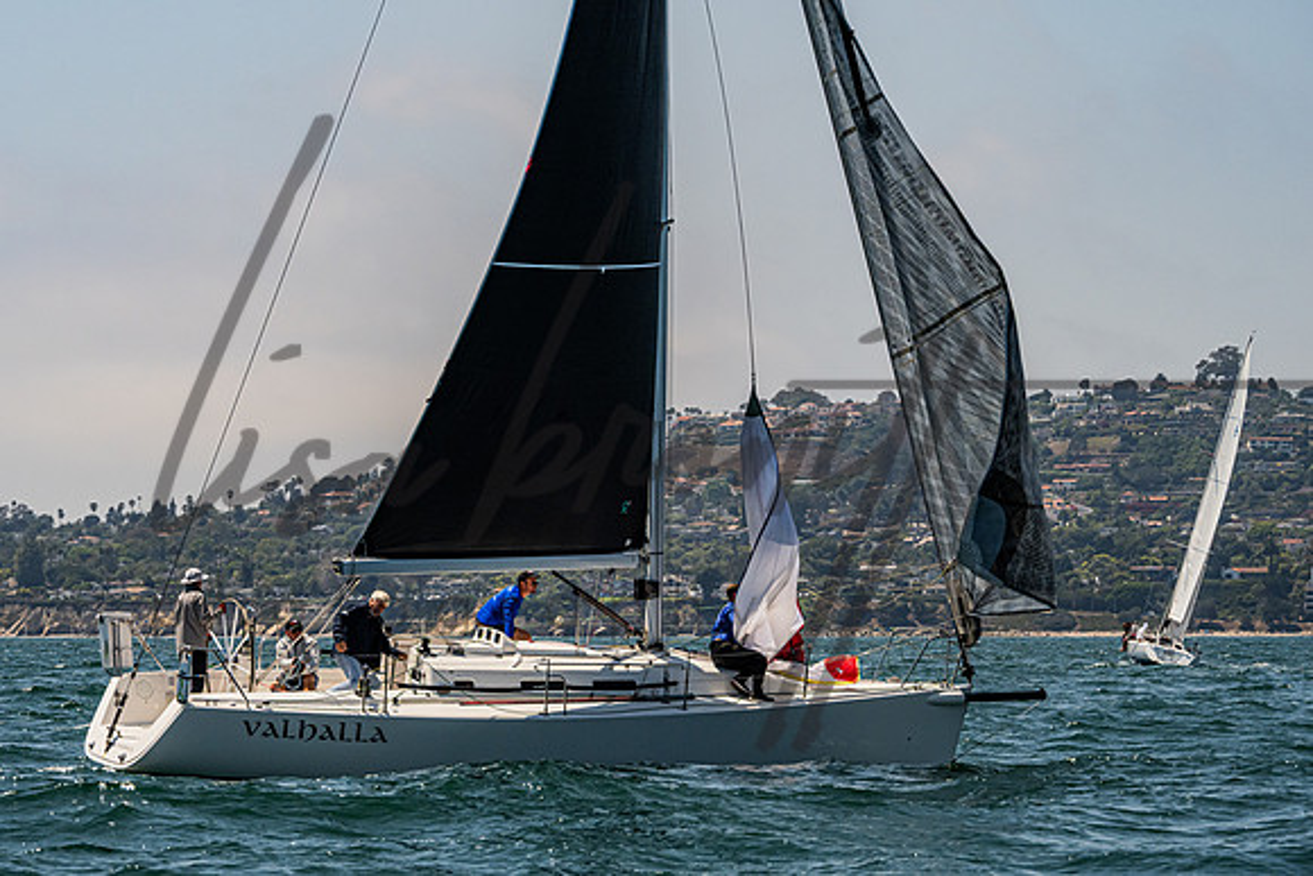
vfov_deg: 8.7
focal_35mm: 157
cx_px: 523
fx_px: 5734
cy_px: 408
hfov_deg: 13.1
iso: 500
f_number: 8
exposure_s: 1/4000
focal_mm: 120
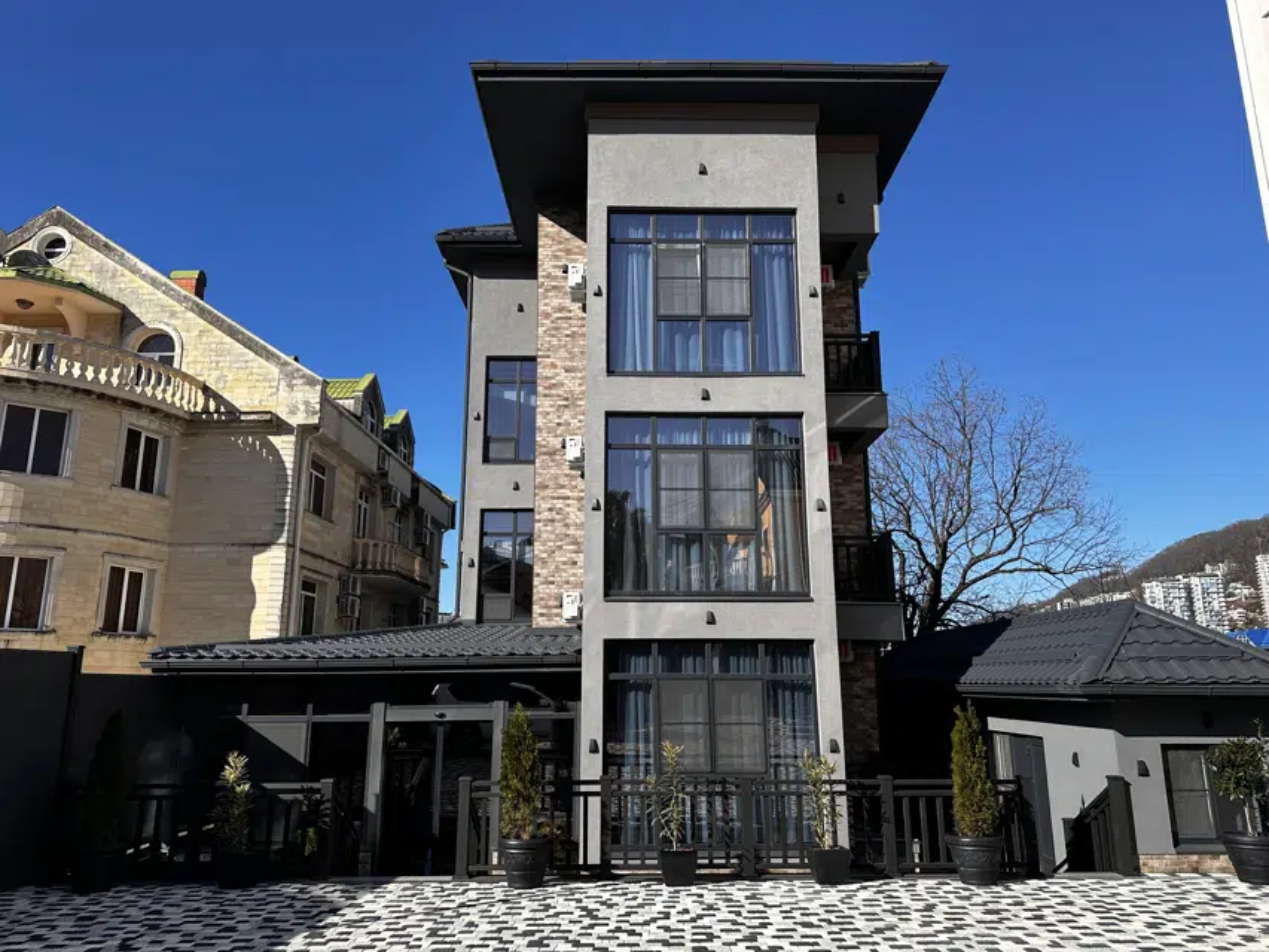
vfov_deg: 56.8
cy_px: 476
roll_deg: +0.0
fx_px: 880
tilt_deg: +12.9
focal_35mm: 24
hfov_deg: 71.6
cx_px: 634
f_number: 1.78
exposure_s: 1/3472
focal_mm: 6.86
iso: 80
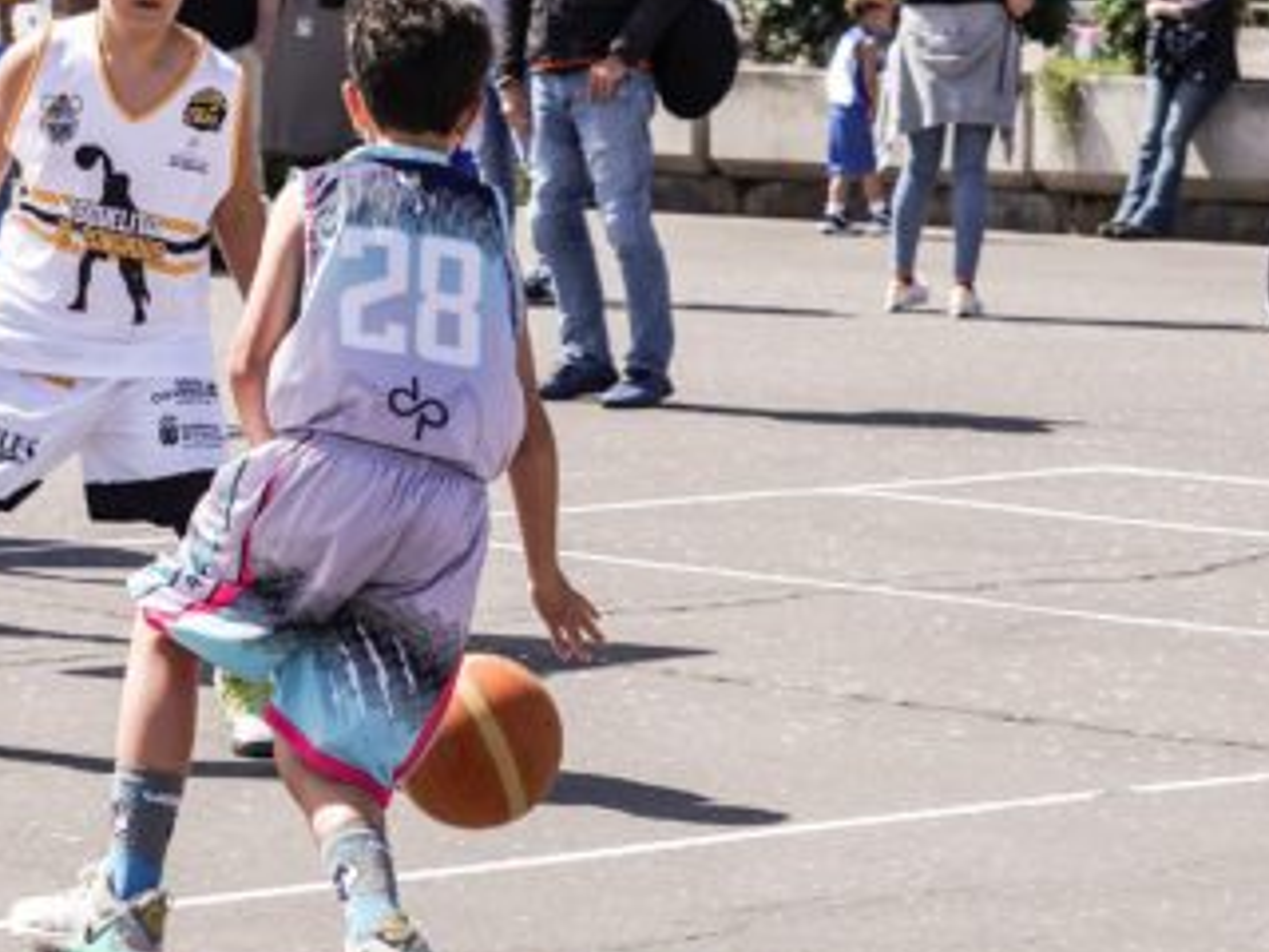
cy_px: 339
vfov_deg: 8.8
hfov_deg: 11.7
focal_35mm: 168
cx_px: 377
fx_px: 6159
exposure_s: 1/640
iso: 125
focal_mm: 57
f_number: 6.3
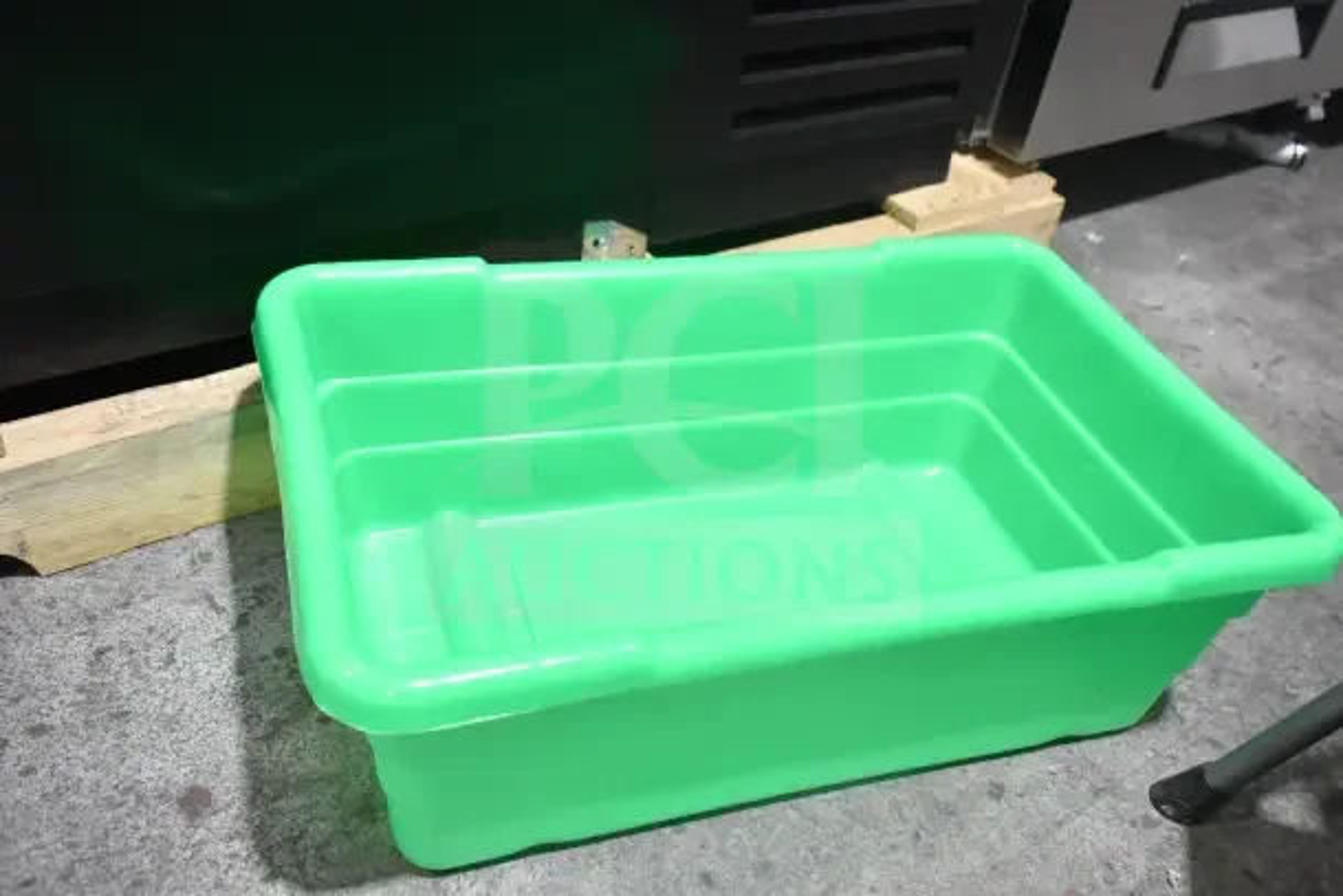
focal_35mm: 33
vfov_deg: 40.0
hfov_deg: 57.2
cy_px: 448
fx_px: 1231
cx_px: 672
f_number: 5
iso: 1600
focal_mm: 22
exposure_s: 1/100
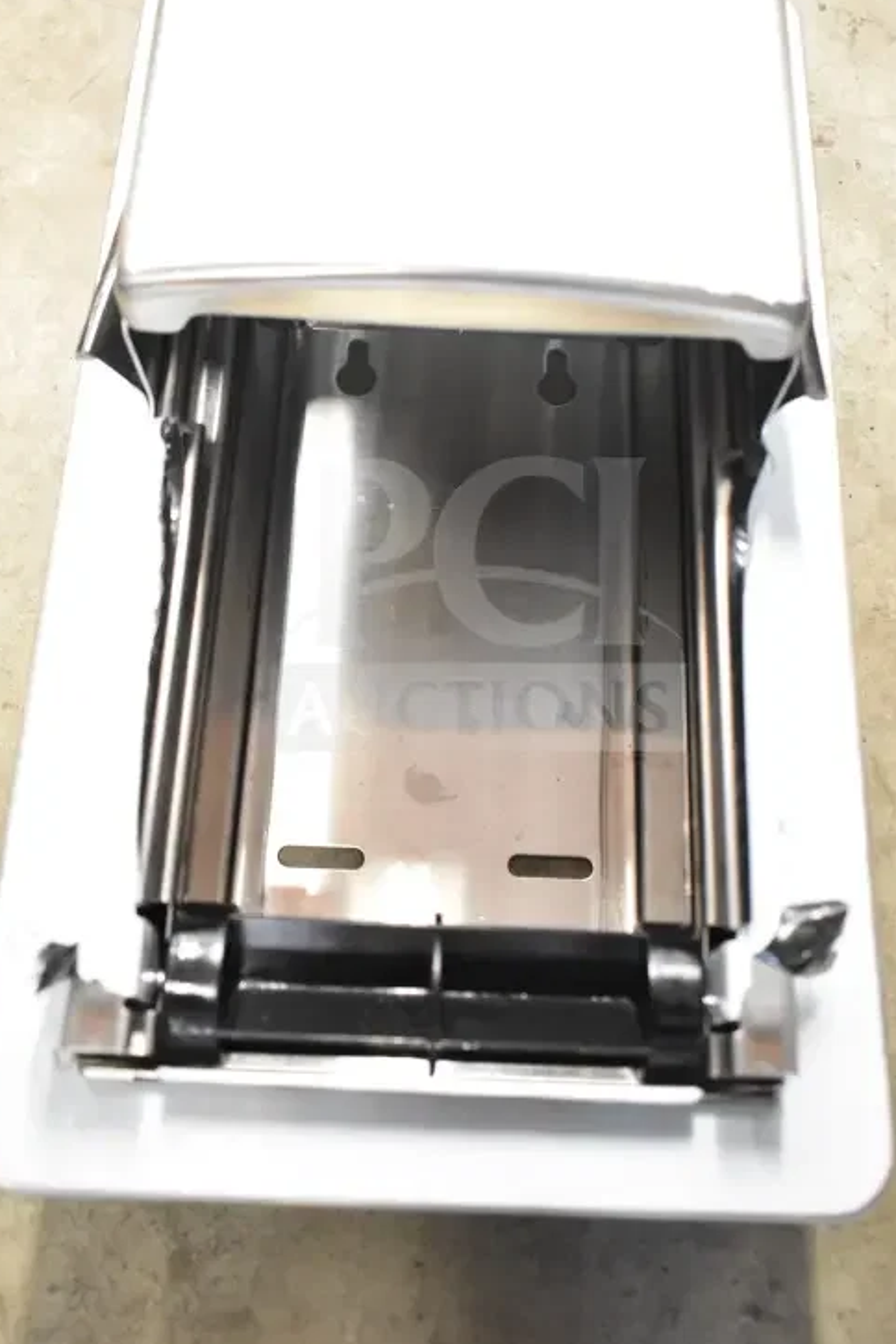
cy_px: 604
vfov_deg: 55.7
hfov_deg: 38.9
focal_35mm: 34
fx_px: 1269
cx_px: 478
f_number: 3.5
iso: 3600
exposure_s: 1/30
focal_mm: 18
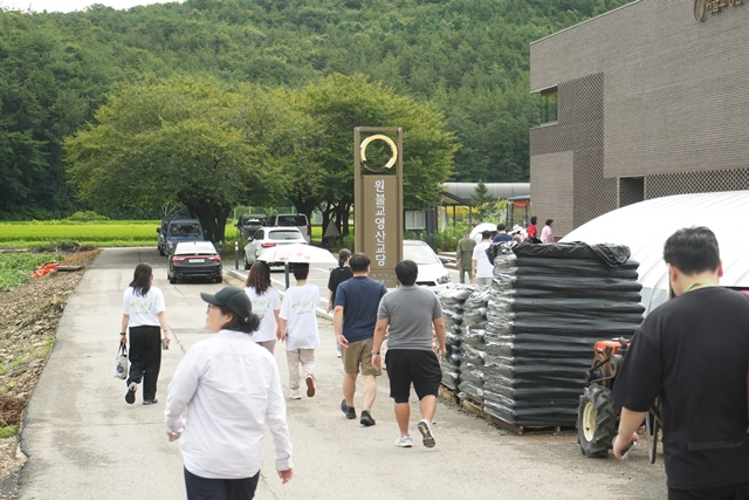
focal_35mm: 75
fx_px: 1561
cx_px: 374
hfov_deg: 27.0
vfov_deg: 18.2
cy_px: 250
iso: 320
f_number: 4
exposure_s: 1/800
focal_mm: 50
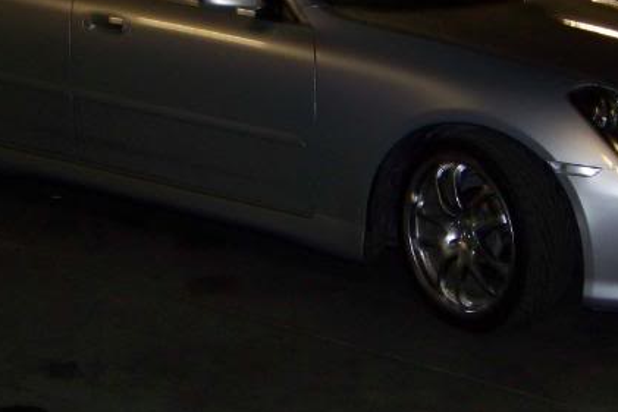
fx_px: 1460
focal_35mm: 85
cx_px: 297
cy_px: 108
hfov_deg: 23.9
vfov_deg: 16.0
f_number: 2.8
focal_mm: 6.75
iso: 200
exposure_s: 1/30
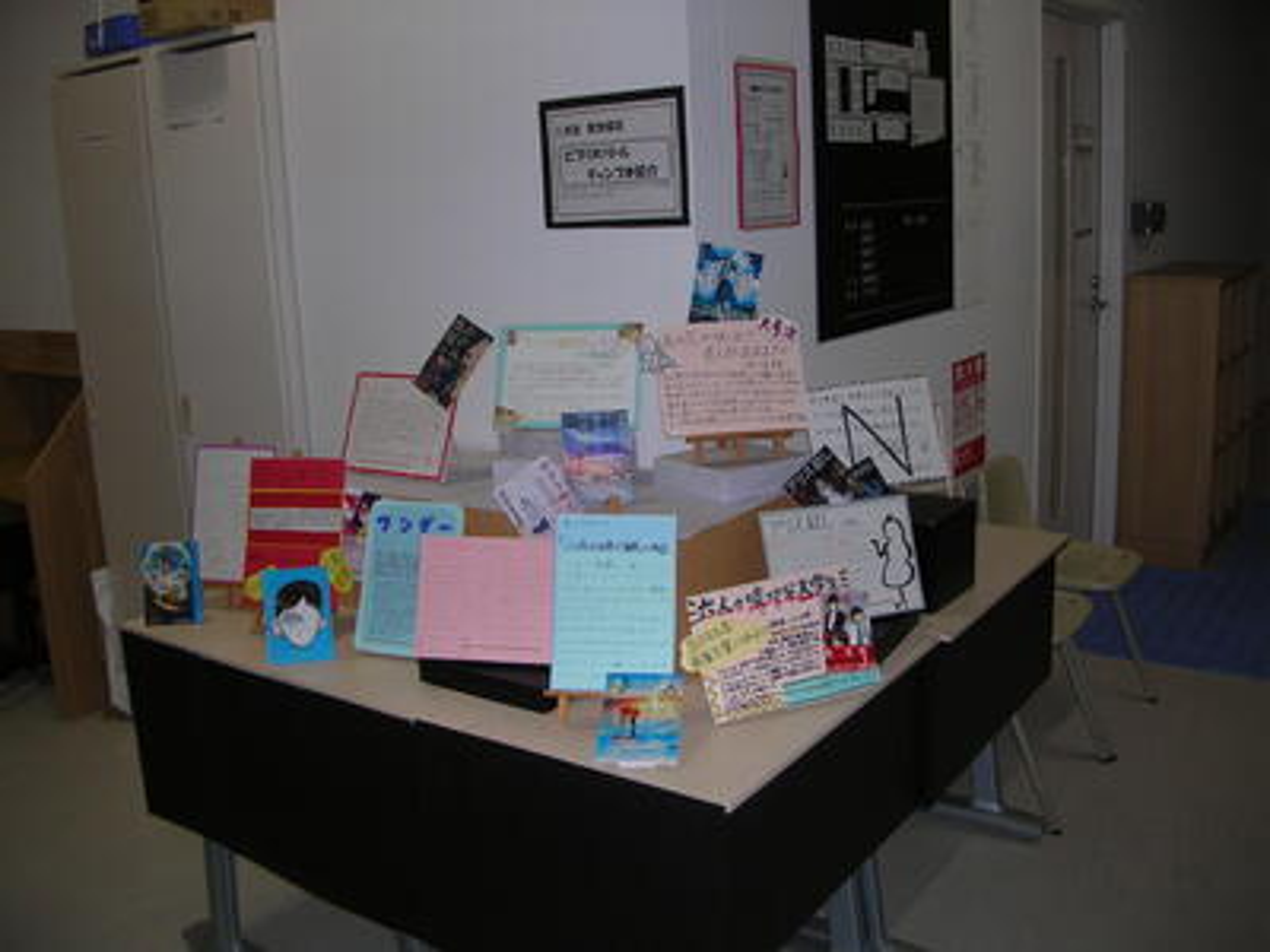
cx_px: 635
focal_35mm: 35
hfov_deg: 52.6
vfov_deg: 40.7
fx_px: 1284
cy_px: 476
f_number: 2.8
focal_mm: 5.8
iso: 50
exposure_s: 1/60.1
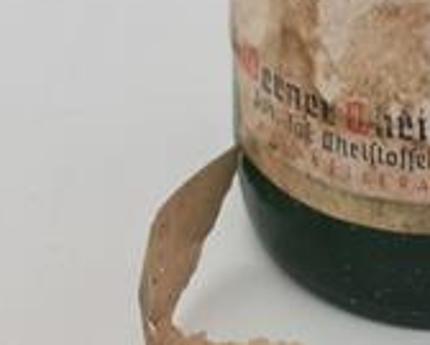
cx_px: 361
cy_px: -631
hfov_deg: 16.4
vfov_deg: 10.3
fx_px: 1479
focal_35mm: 116
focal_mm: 7
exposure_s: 1/206
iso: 50
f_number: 1.8
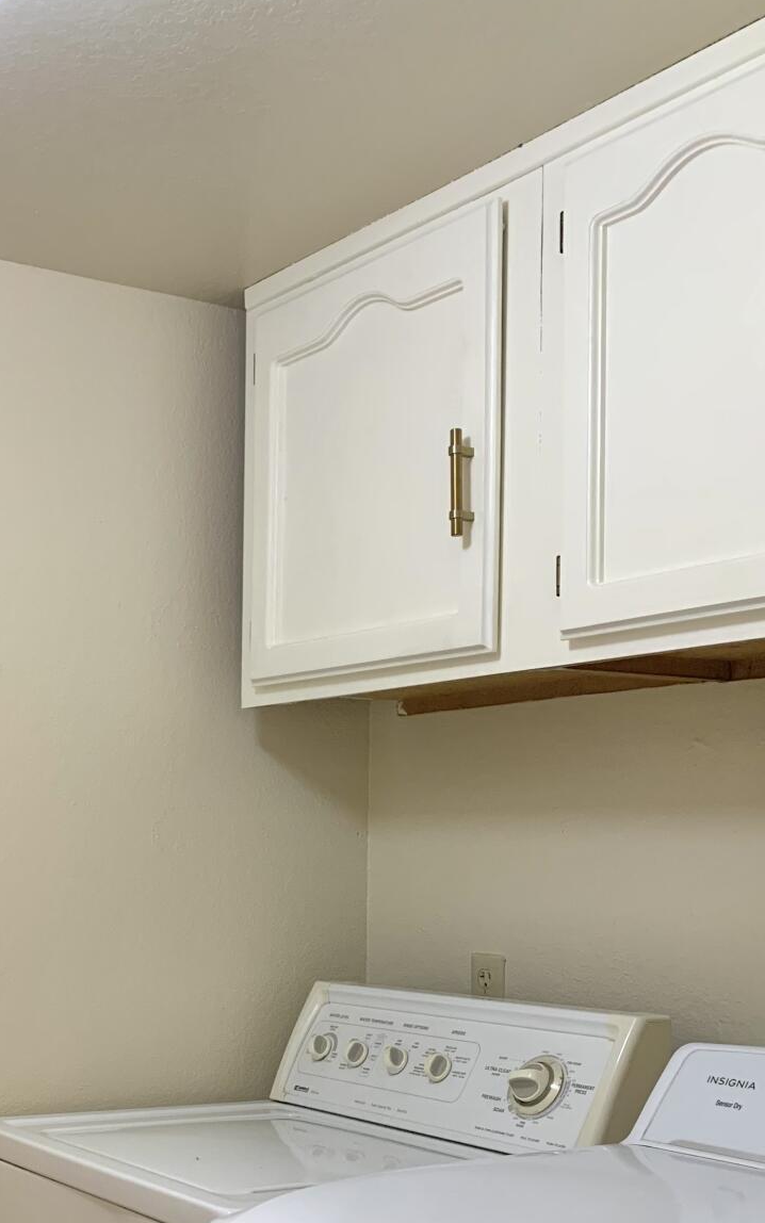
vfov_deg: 40.5
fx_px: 1600
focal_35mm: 48
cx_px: 81
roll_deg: +0.3
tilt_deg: -1.8
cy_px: 933
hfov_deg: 26.0
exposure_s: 1/60
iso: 160
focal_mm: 4.25
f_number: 1.8
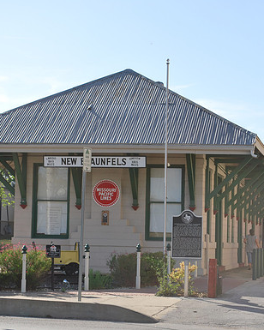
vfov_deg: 16.5
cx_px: 150
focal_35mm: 117
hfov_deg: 13.2
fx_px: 1140
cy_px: 165
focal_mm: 55
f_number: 8
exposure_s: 1/250
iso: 100
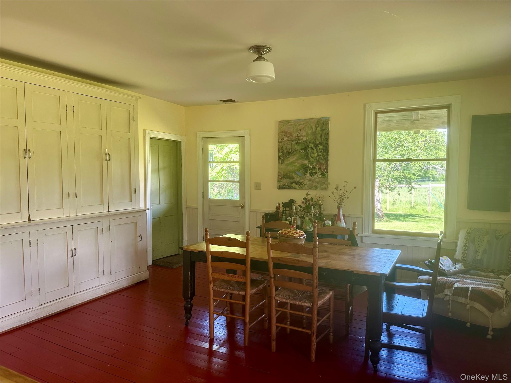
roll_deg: +0.9
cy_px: 192
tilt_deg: -2.6
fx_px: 354
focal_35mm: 24
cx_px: 256
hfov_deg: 71.6
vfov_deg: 56.8
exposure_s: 1/121
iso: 160
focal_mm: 6.86
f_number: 1.78
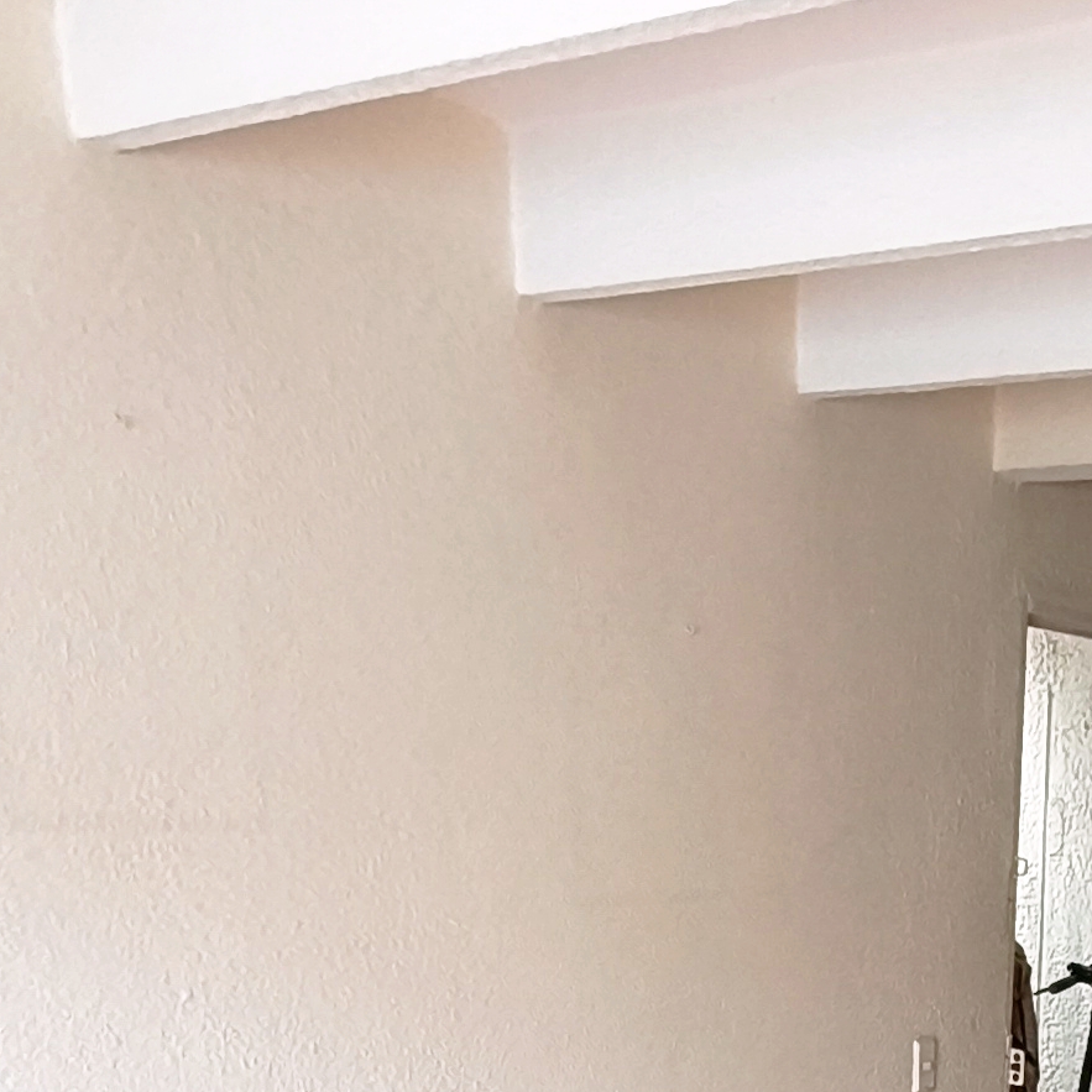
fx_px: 1749
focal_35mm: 49
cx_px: 971
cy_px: 1274
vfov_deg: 30.1
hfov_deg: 33.0
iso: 125
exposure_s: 1/60
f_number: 2.2
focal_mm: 1.67
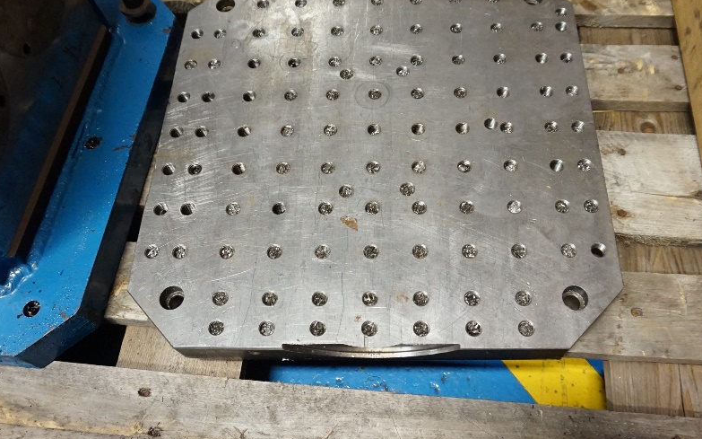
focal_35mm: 32
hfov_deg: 59.6
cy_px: 196
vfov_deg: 39.4
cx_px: 384
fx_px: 612
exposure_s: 1/125
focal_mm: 16
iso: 3200
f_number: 3.5
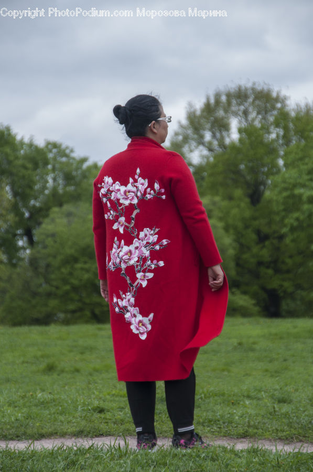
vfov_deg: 11.8
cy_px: 236
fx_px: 2277
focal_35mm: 174
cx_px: 156
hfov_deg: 7.9
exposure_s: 1/250
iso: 400
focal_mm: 116
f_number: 5.6
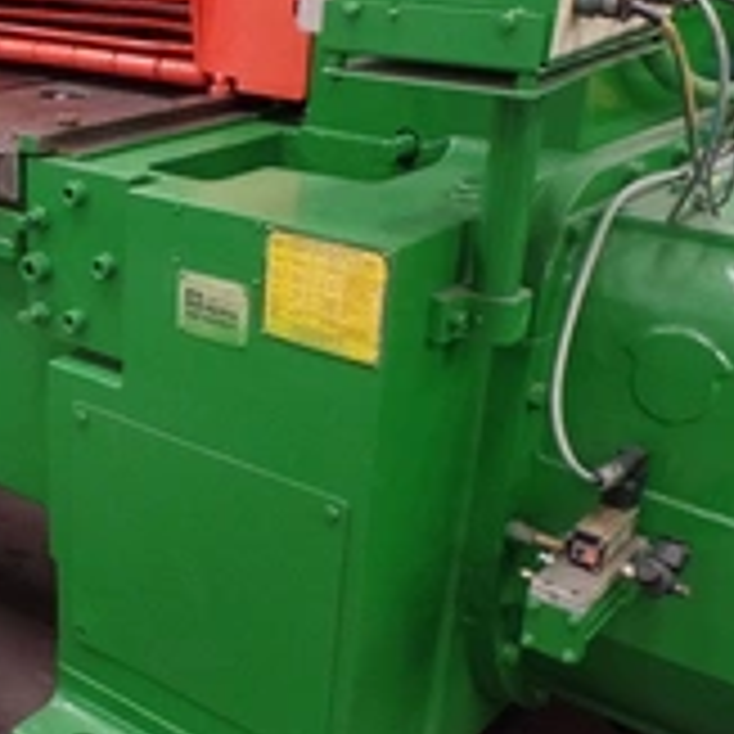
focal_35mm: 50
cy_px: 378
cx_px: 108
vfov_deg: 34.0
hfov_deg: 32.7
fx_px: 1199
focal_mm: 4.1
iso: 400
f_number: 2.8
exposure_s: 1/20
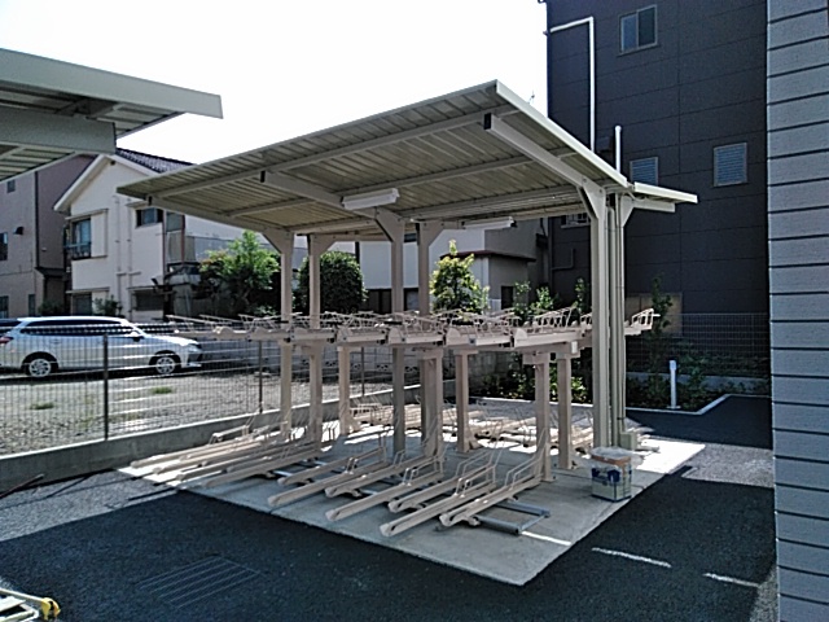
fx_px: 647
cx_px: 414
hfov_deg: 65.3
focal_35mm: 27
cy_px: 311
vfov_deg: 51.4
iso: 200
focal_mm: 3.46
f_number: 2.2
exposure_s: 1/3030
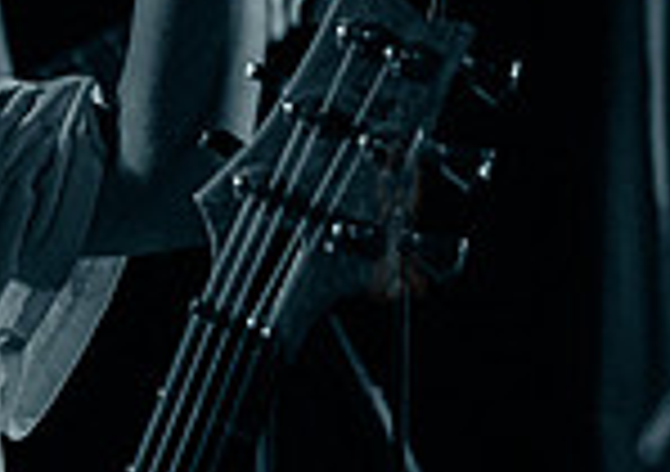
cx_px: -255
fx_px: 3807
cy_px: -137
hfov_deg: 9.8
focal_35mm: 201
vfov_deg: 7.0
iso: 16000
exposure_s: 1/320
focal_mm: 44
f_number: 3.2
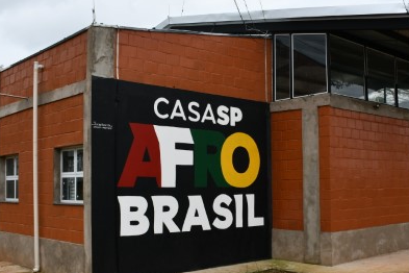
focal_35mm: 44
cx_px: 273
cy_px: 161
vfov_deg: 30.4
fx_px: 500
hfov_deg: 43.9
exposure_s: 1/250
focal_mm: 18
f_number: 8
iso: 160
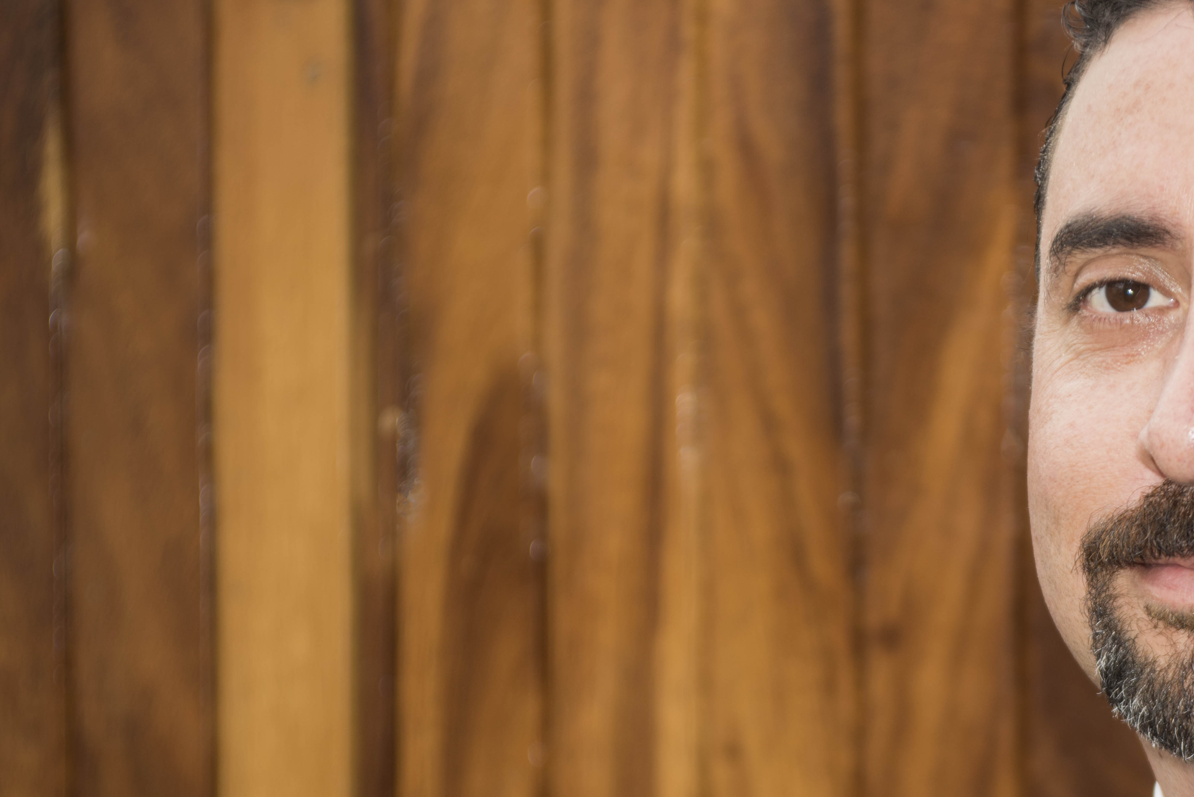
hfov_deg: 14.2
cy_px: 544
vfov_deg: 9.6
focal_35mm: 143
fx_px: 4744
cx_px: 1082
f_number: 5.6
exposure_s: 1/100
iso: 100
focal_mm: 78
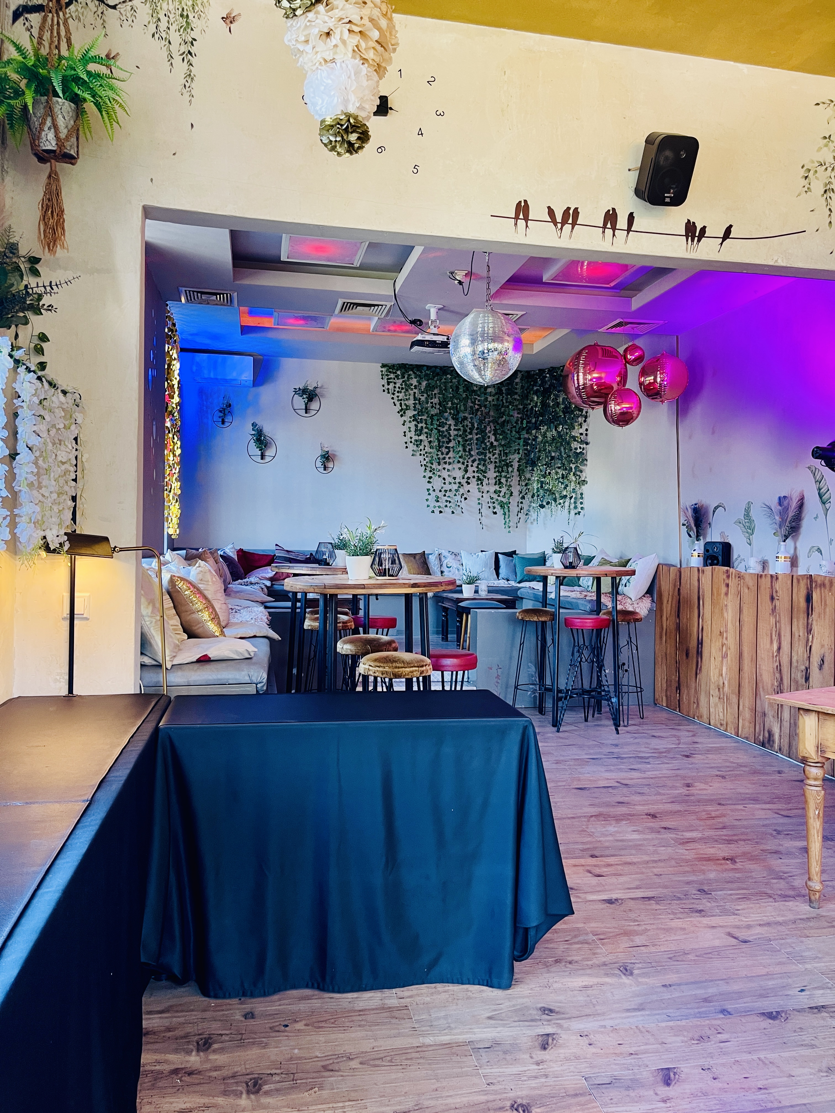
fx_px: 804
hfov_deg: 54.9
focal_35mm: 25
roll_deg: -1.9
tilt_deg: -1.5
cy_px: 556
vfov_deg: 69.4
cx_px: 418
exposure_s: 1/50
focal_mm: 5.1
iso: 160
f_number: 1.6
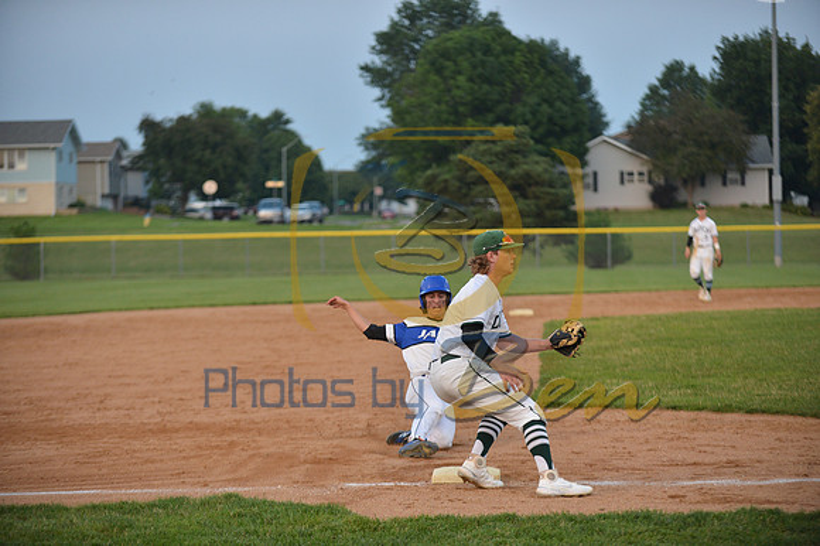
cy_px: 273
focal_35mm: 116
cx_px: 410
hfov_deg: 17.7
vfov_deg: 11.8
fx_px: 2641
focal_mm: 116
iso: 1000
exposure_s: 1/1600
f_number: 2.8
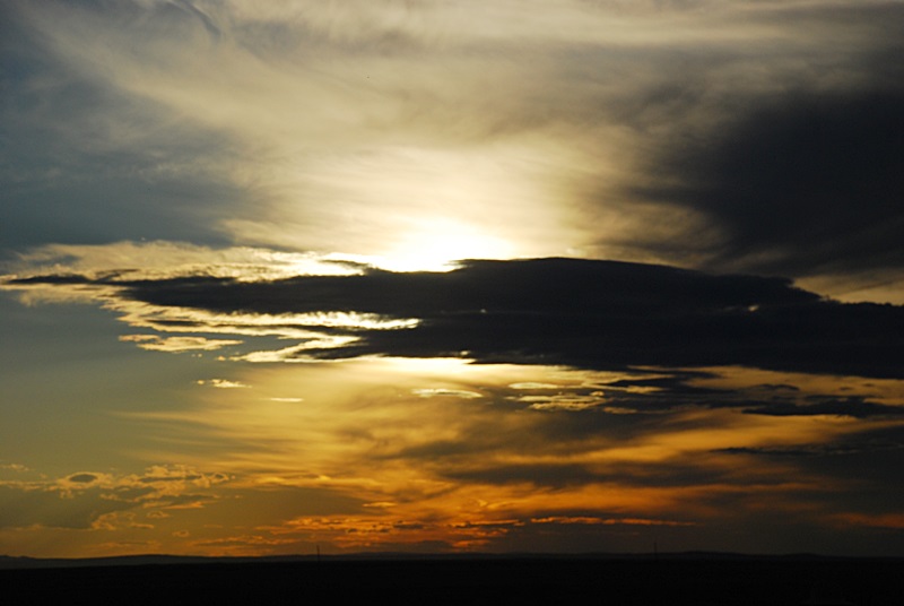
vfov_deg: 12.2
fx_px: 2829
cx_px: 452
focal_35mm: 112
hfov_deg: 18.2
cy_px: 303
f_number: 6.3
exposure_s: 1/4000
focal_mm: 75
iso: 250
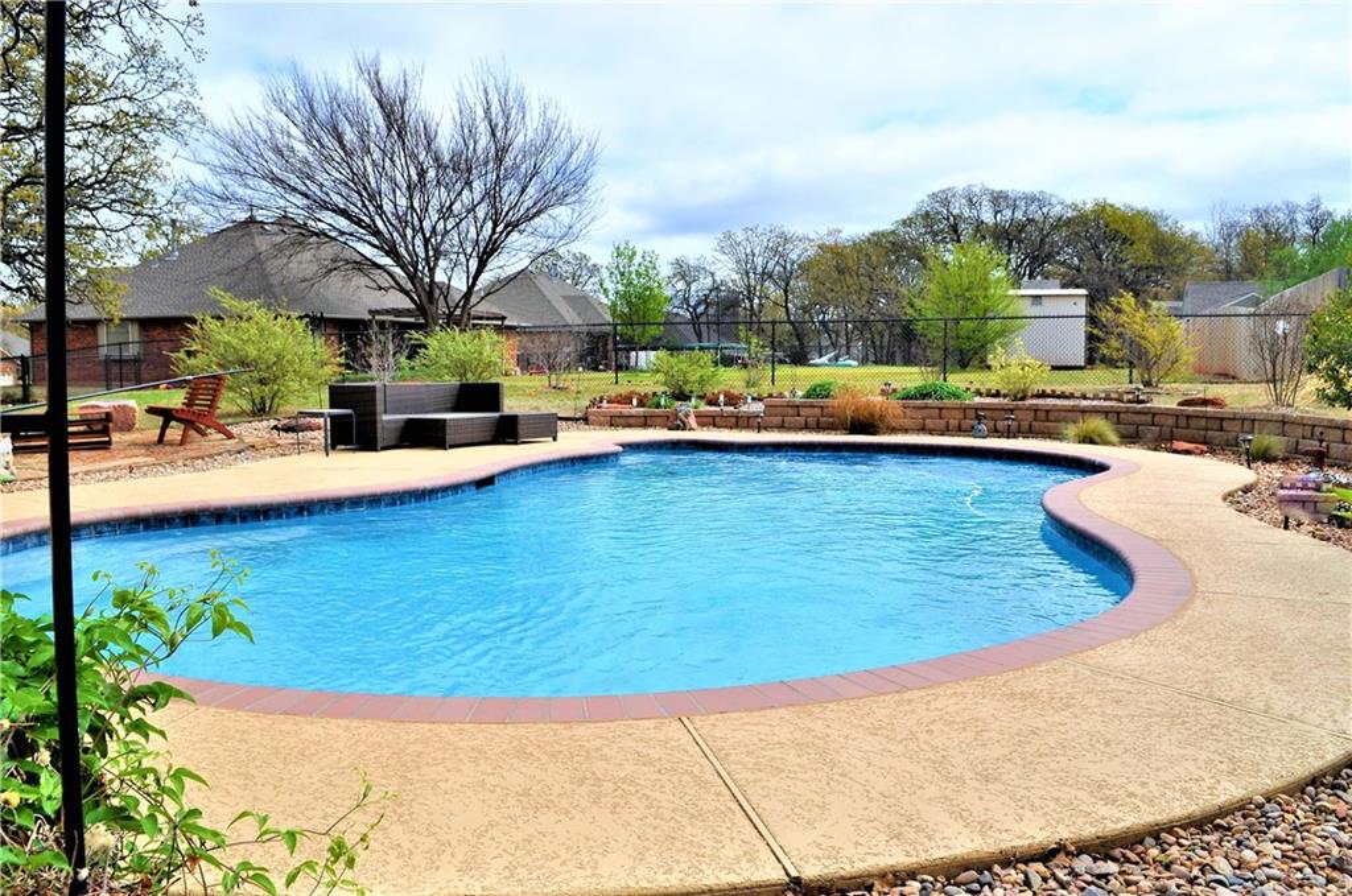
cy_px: 448
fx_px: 1012
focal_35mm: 27
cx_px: 676
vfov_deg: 47.8
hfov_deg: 67.5
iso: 200
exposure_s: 1/400
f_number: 10
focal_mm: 18
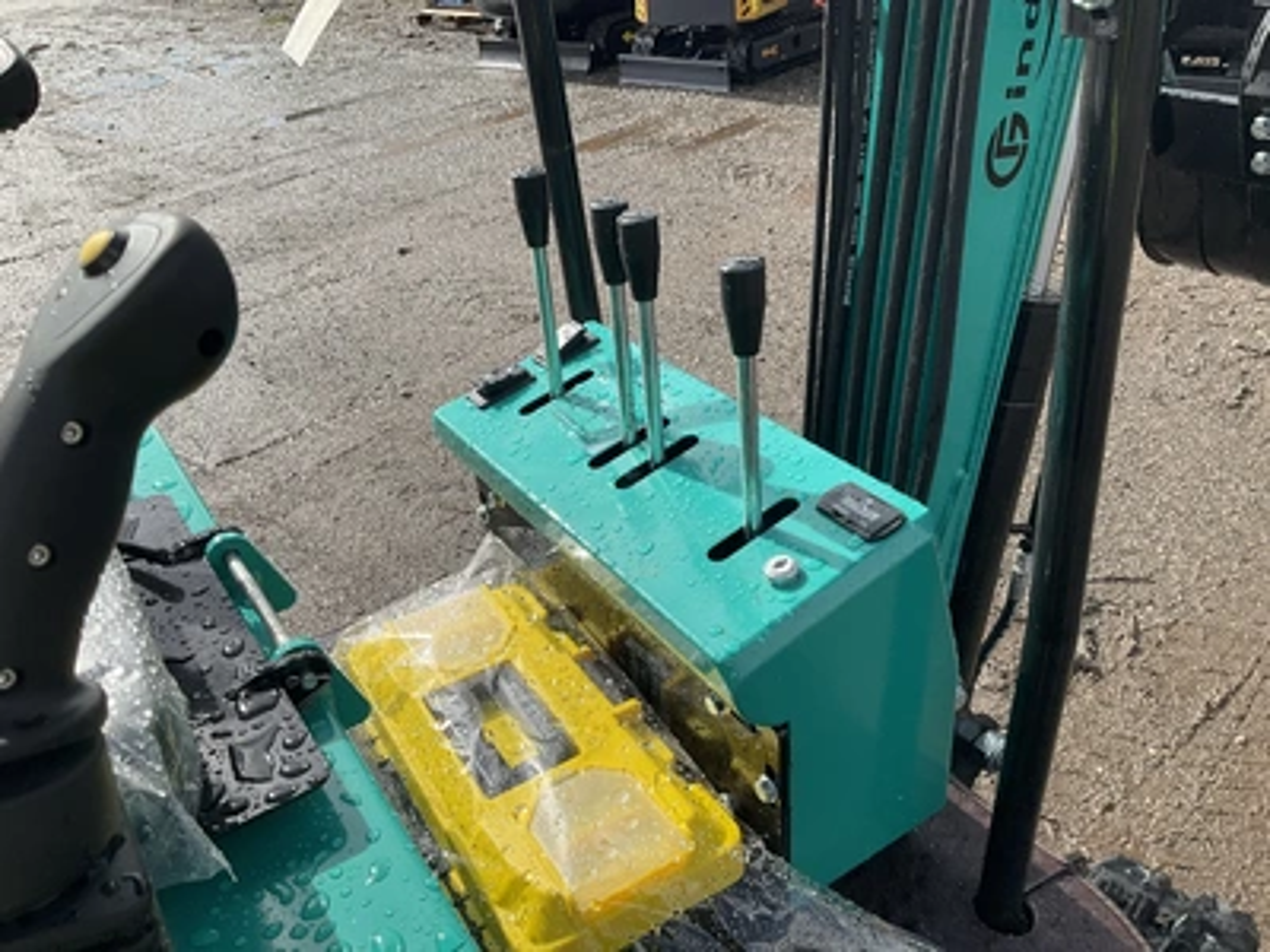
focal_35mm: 29
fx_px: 1064
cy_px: 476
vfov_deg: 48.2
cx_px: 635
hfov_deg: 61.7
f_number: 1.8
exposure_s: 1/1626
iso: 25
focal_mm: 3
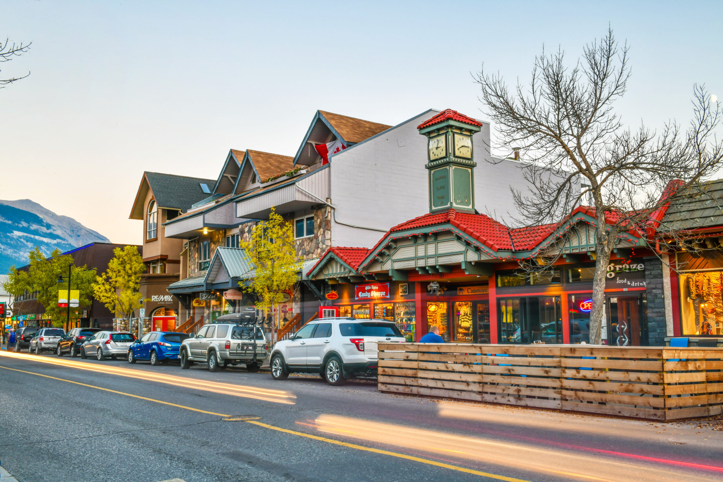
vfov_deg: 38.9
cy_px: 241
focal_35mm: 34
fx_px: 683
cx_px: 362
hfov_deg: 55.8
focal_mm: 34
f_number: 22
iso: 100
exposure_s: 2.5
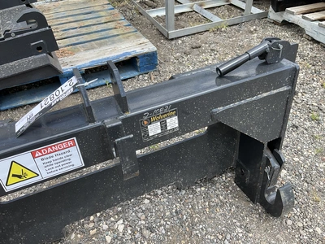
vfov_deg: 48.2
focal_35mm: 29
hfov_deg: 61.7
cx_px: 162
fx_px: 272
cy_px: 122
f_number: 1.8
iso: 25
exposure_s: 1/562
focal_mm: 3
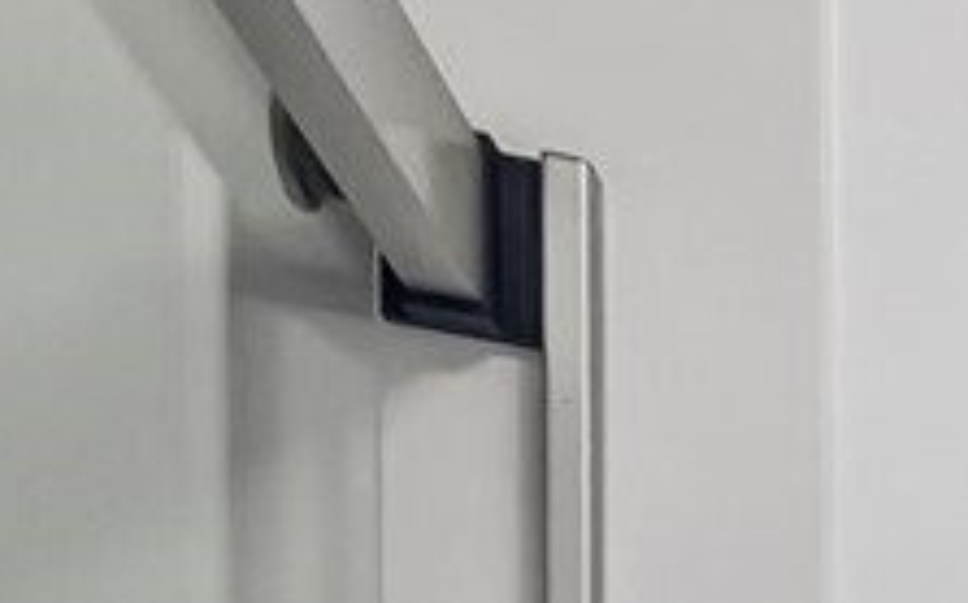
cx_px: 3562
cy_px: 2150
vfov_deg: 8.0
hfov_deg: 9.0
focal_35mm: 124
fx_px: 3269
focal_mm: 16
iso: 1600
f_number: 8
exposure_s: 1/125
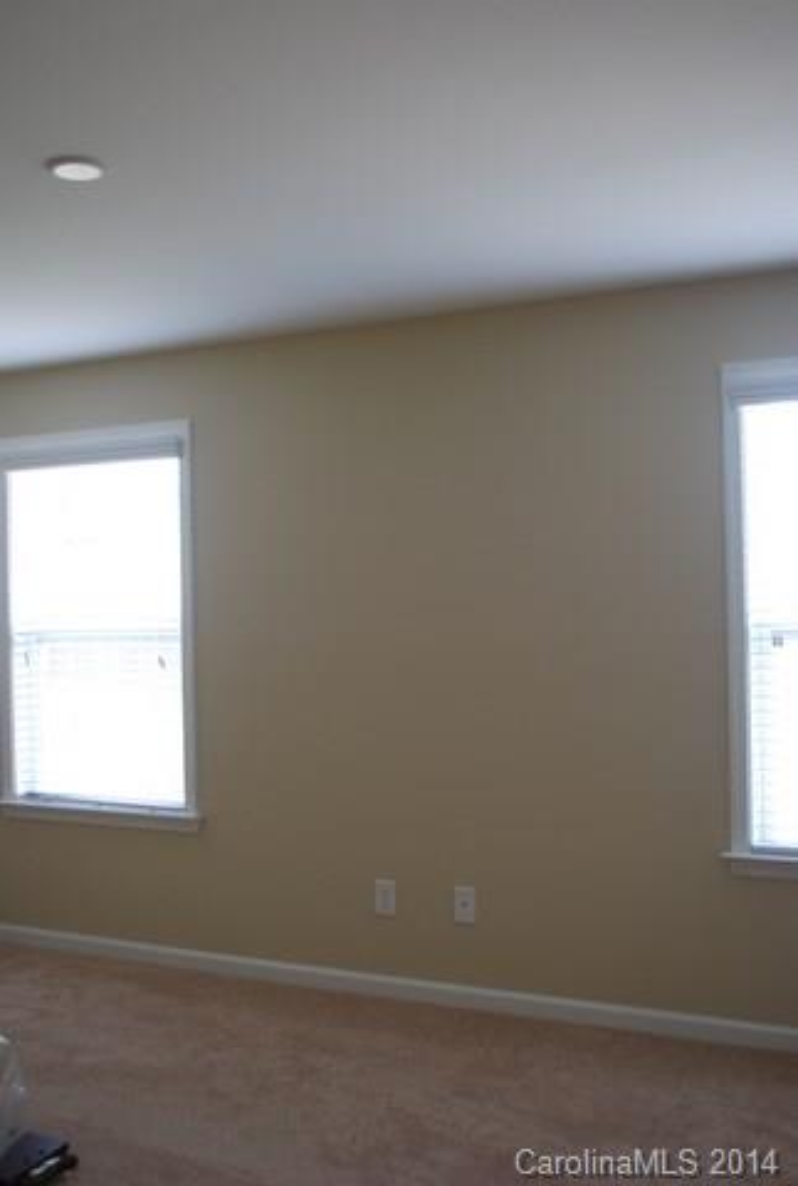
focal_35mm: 36
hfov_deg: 37.1
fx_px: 1189
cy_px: 593
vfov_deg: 53.0
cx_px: 399
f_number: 4.2
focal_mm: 24
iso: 200
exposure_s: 1/25
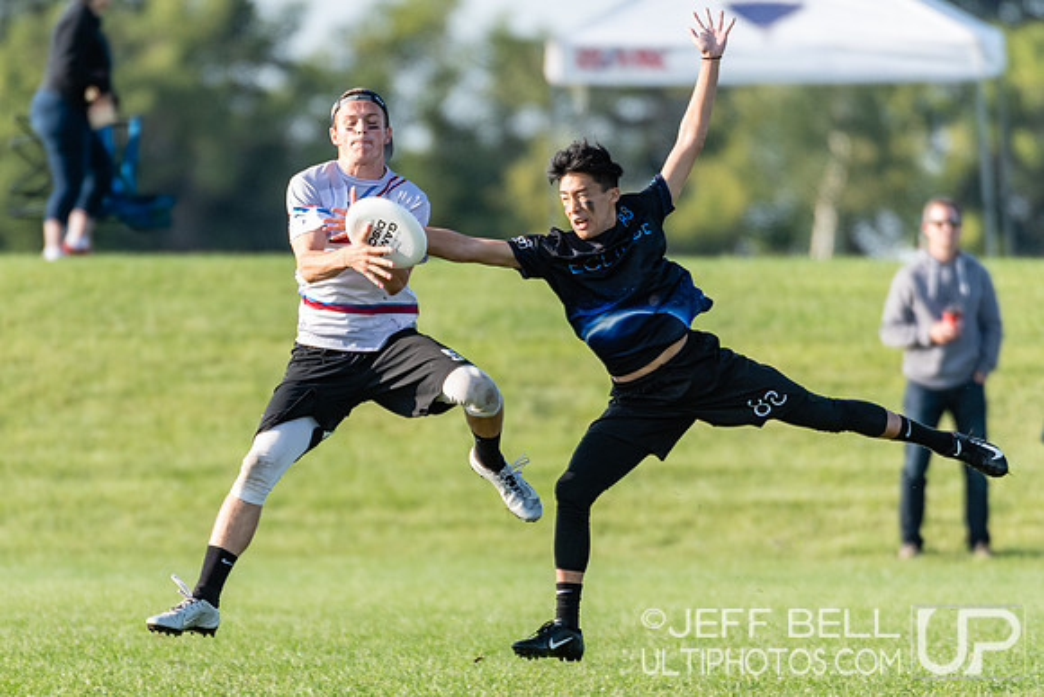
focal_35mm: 784
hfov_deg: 2.6
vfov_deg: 1.8
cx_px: 362
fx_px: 22741
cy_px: 388
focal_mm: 400
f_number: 4
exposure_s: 1/1000
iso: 450
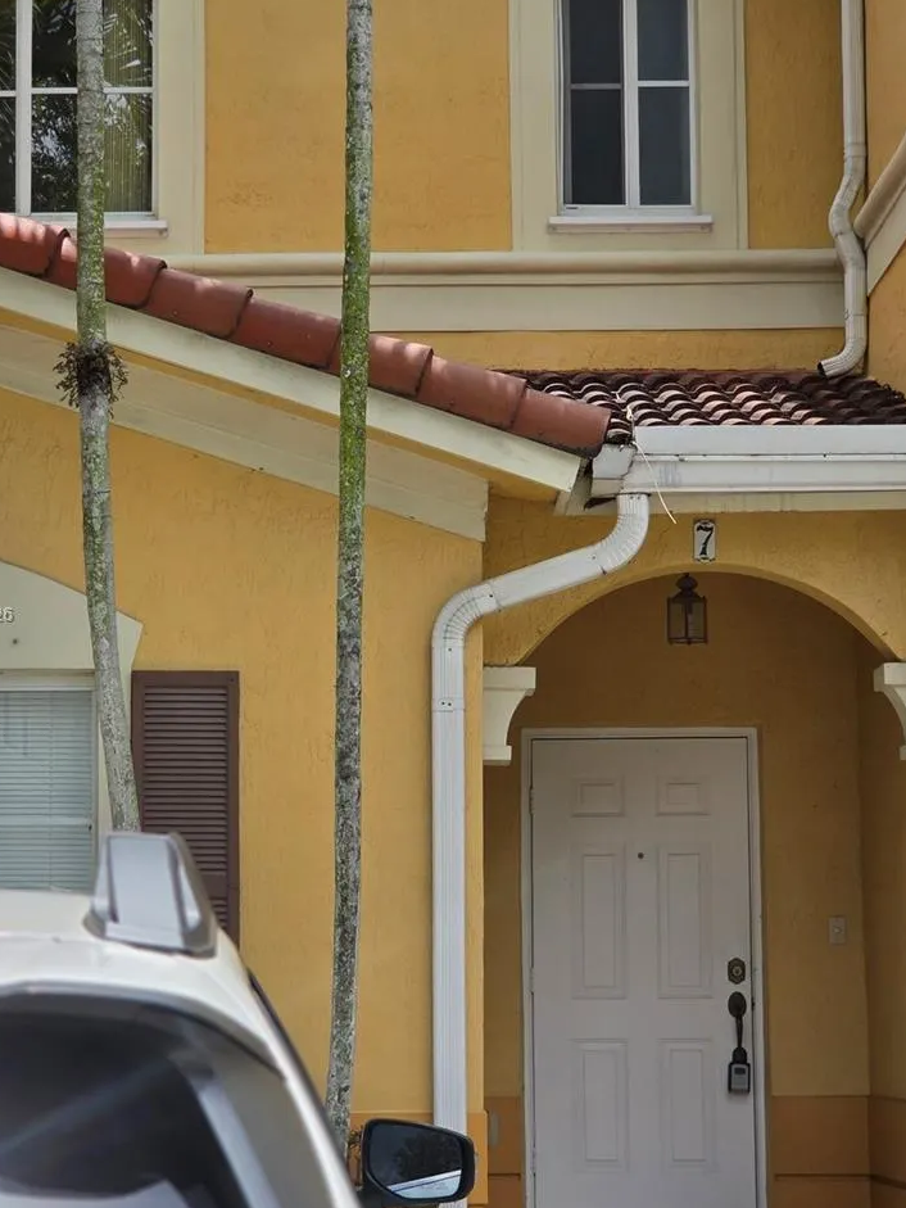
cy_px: 616
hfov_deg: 16.8
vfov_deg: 22.3
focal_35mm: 88
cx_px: 353
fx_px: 3070
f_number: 2.4
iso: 25
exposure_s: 1/799
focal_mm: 7
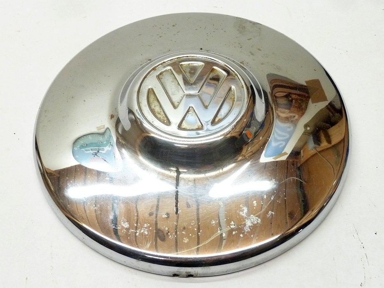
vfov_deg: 36.0
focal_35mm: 40
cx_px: 192
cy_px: 144
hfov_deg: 46.8
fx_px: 444
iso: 320
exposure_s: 1/30
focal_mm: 6.5
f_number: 3.6
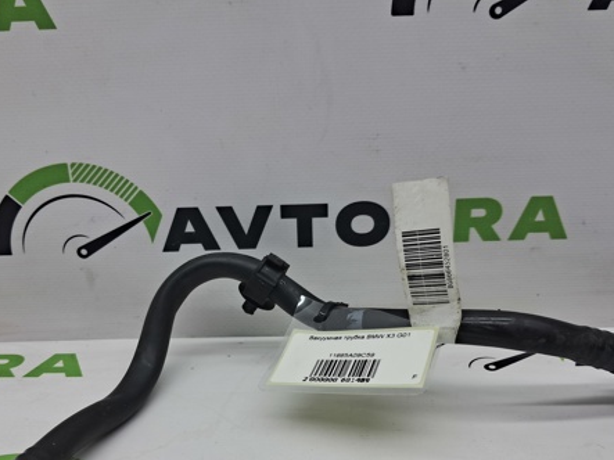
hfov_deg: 47.9
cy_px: 326
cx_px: 292
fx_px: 692
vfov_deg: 36.2
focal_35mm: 39
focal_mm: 4
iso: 50
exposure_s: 1/100
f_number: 1.8
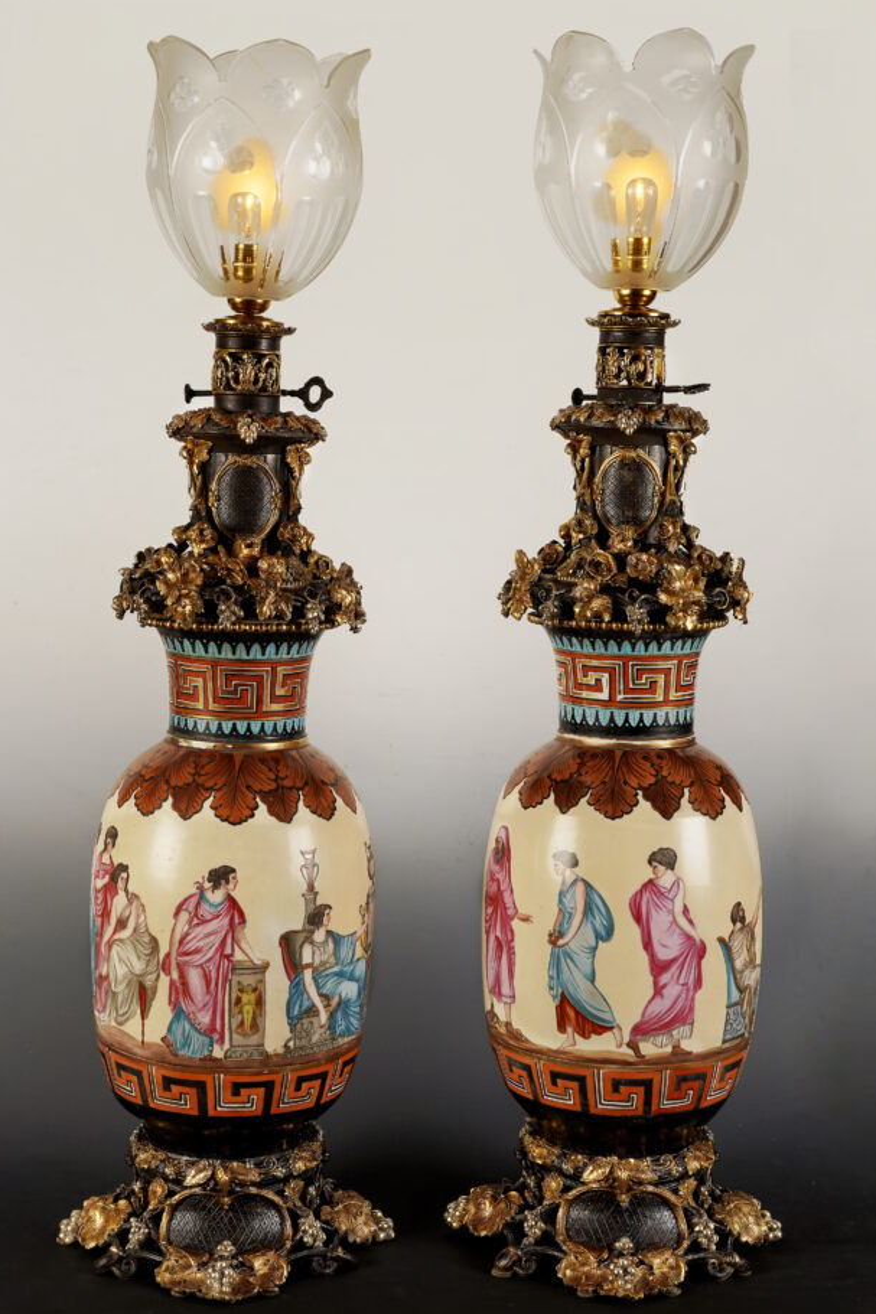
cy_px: 675
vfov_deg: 35.1
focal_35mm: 57
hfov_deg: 23.8
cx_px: 422
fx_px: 2081
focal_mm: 53
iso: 100
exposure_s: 1/160
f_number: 16
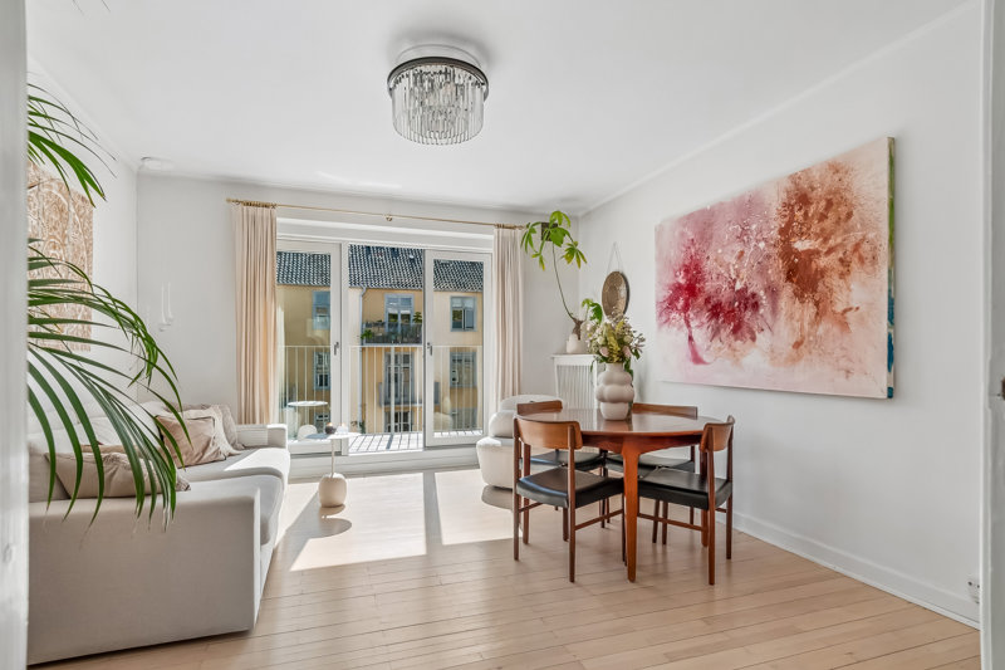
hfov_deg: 90.0
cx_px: 502
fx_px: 502
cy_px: 335
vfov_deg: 67.4
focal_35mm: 18
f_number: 10
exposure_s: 1/250
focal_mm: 12
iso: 200
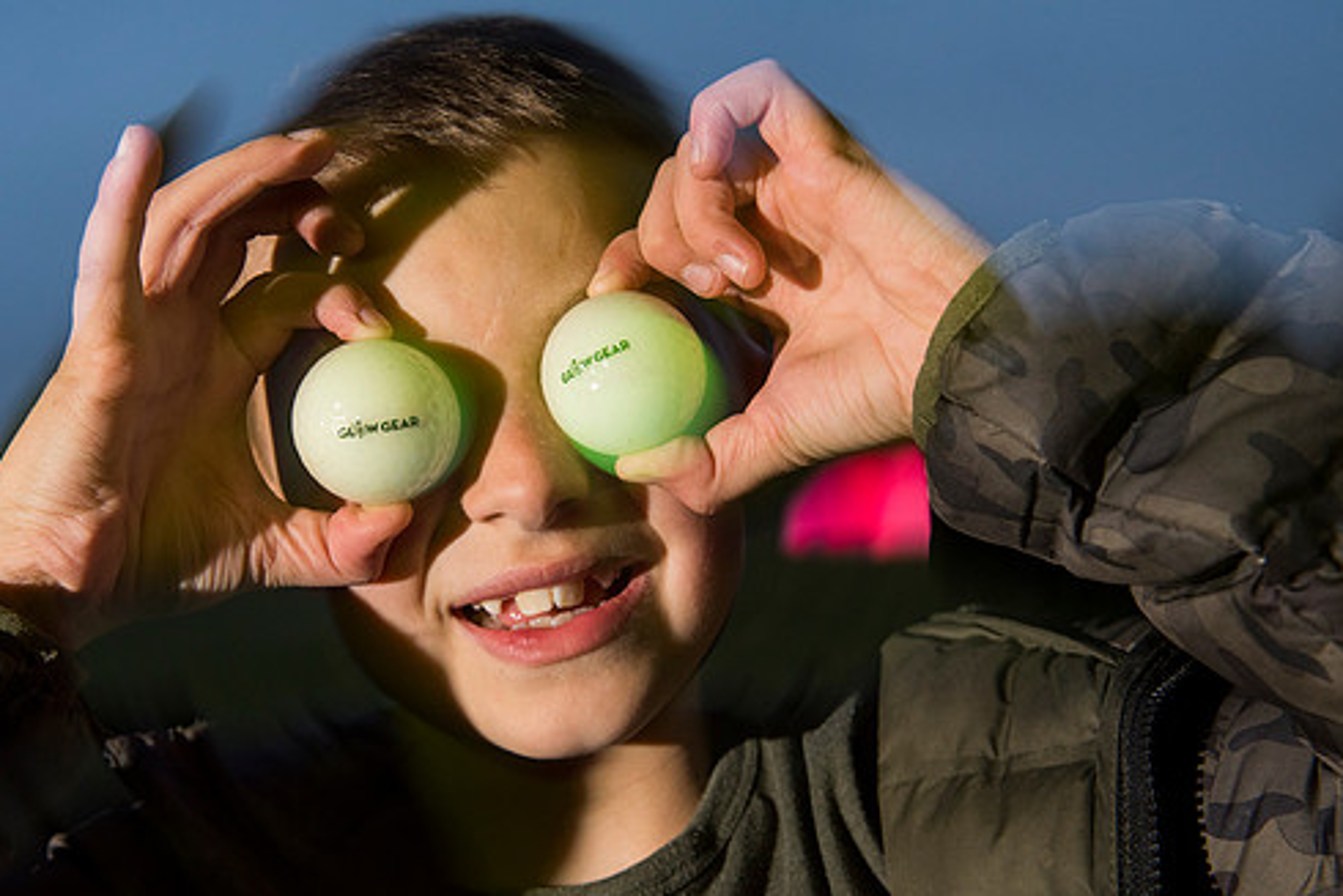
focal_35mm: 45
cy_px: 464
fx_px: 1679
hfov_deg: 43.5
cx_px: 589
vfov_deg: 29.9
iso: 1000
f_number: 6.3
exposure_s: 1/10
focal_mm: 38
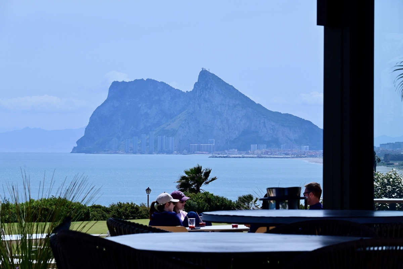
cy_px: 134
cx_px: 202
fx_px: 2093
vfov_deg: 7.3
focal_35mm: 187
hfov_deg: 11.0
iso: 100
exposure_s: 1/125
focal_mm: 125
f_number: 16
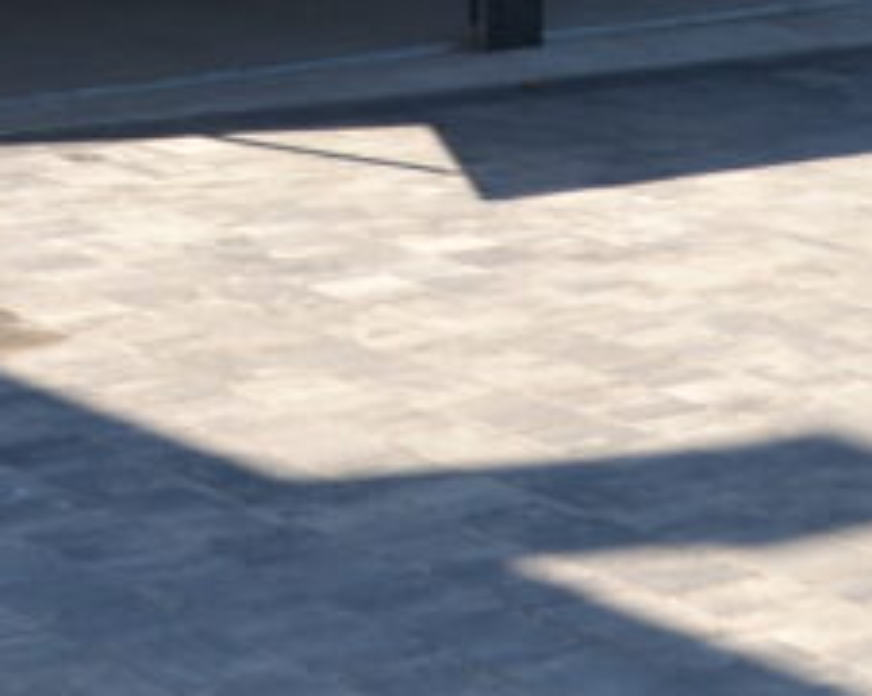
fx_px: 3608
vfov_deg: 10.7
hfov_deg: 13.6
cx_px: 31
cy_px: -260
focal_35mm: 140
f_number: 6.3
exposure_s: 1/200
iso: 100
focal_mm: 22
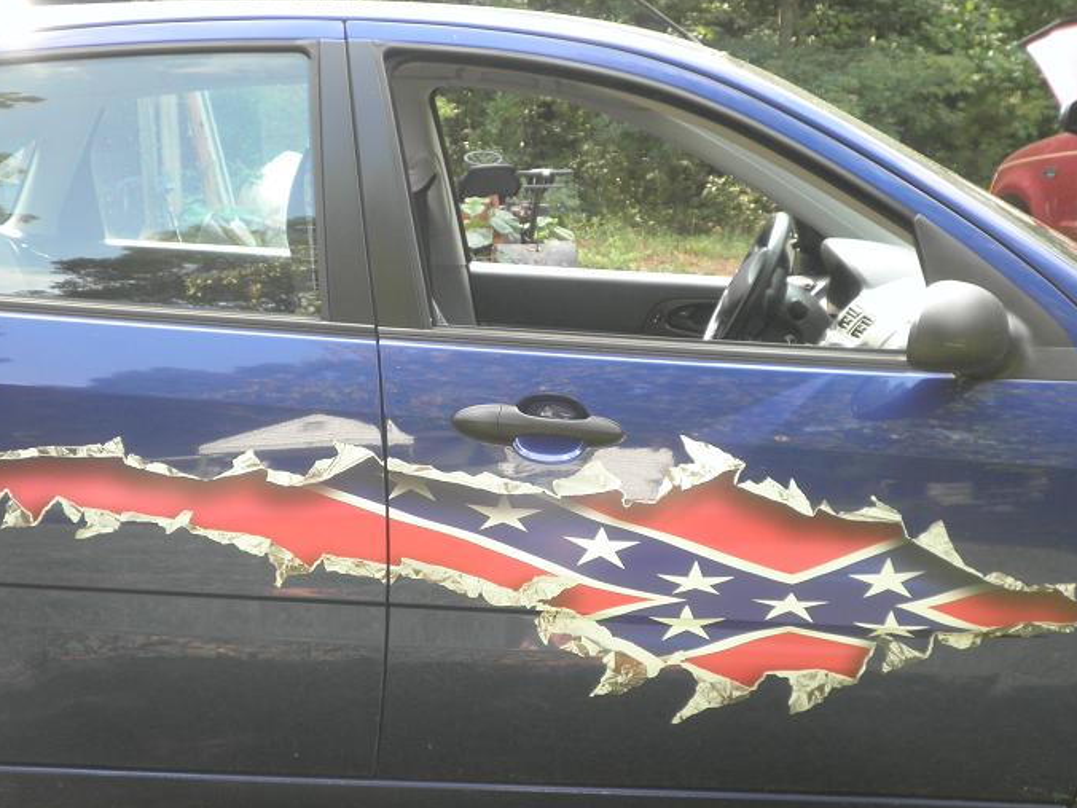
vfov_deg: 25.6
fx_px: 1773
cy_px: 481
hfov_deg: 33.7
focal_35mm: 57
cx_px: 468
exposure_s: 1/60
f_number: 3.4
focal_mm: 7.6
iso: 80
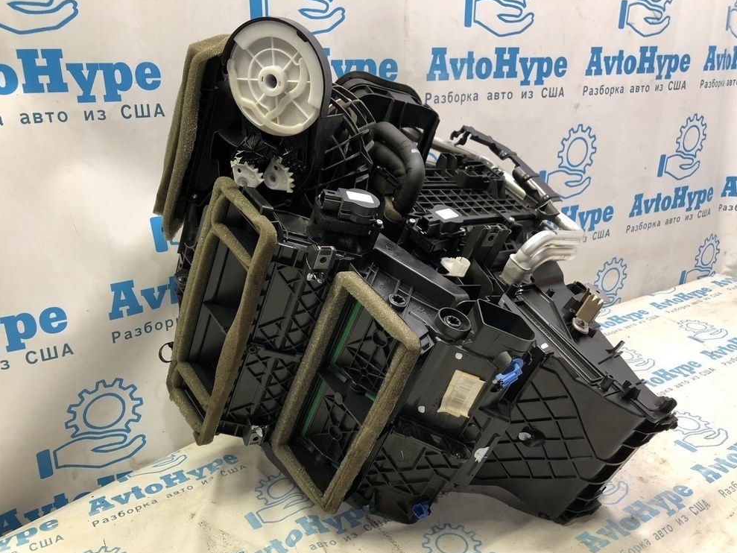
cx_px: 368
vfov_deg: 48.2
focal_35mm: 29
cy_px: 284
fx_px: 618
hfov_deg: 61.7
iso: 40
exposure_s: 1/20
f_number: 1.8
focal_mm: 4
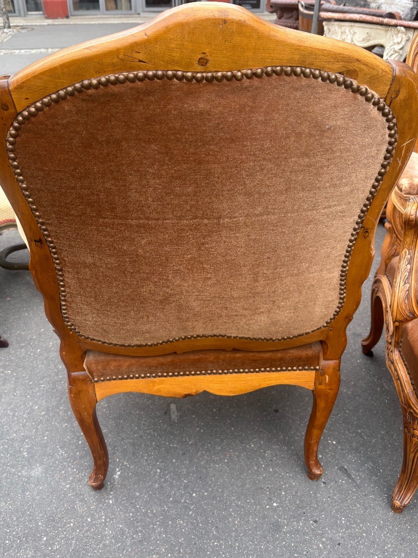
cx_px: 196
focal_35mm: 29
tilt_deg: -32.2
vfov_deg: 61.7
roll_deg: +0.4
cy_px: 280
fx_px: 467
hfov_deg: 48.2
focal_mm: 5.96
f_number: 1.6
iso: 40
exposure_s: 1/121
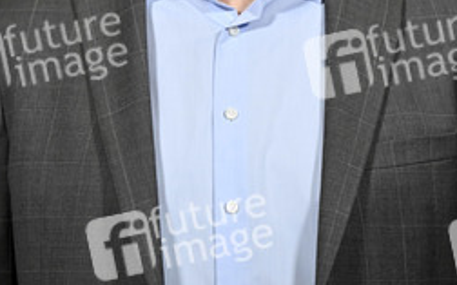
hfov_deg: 8.1
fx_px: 3223
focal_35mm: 259
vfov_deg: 5.0
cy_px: -34
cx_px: 232
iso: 1250
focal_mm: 160
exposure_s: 1/640
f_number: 2.8
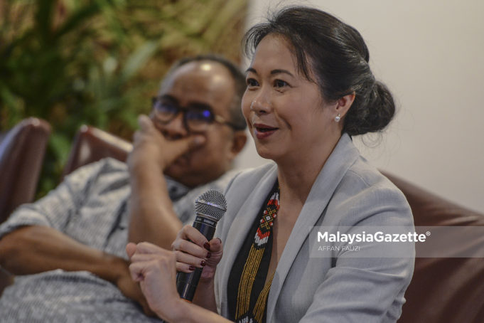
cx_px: 242
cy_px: 162
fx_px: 2689
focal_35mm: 200
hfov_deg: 10.3
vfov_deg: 6.9
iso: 2500
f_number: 2.8
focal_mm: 200
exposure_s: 1/160
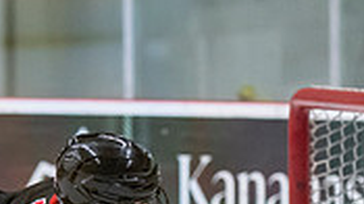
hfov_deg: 4.0
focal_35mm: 546
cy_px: 356
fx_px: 5264
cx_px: 97
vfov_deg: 2.2
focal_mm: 102
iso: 2000
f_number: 3.2
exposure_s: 1/640
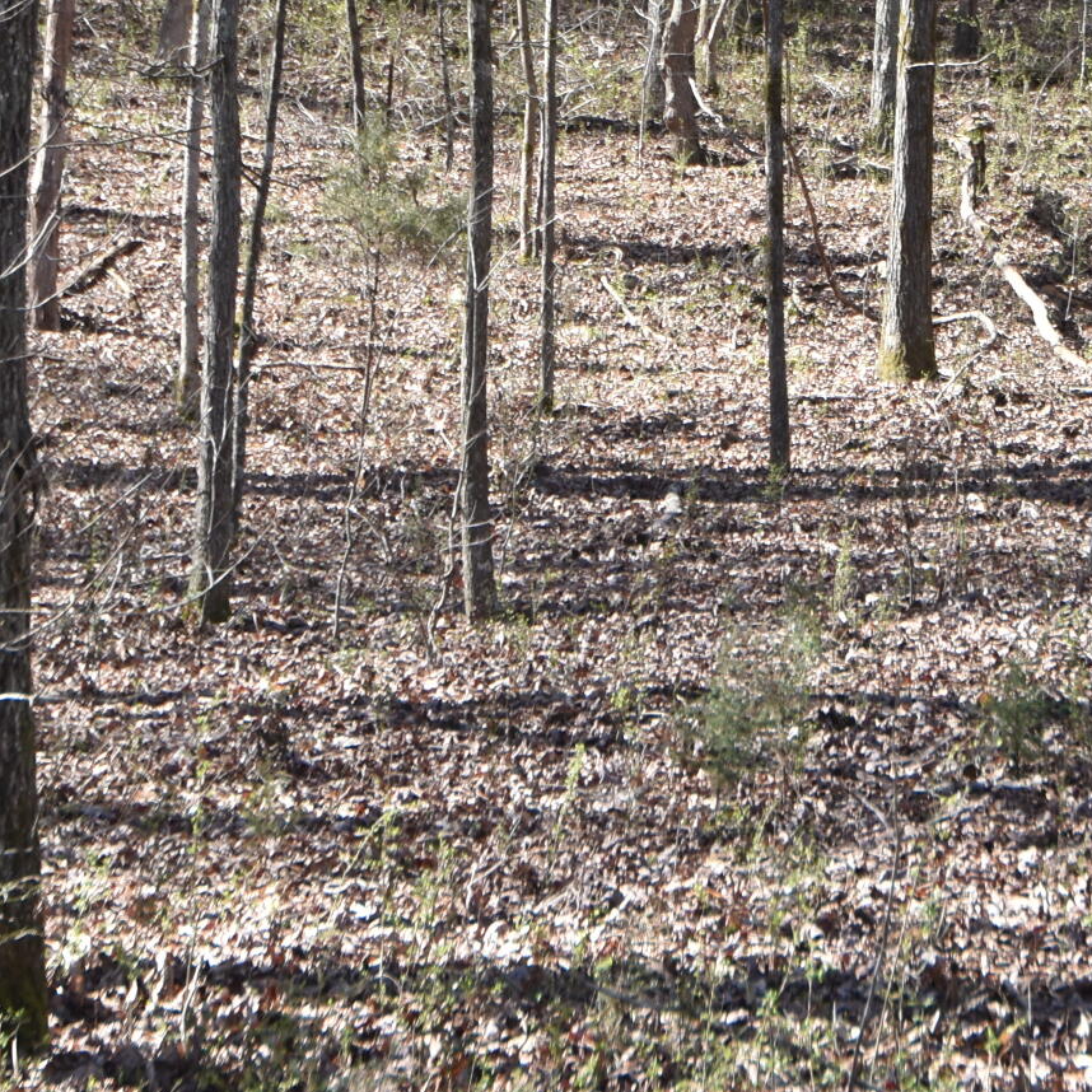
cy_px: 295
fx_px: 3819
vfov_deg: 16.2
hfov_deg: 16.1
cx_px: 910
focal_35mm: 107
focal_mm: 24
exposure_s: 1/250
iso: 200
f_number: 5.6
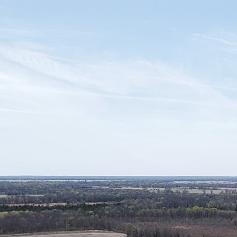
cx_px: 294
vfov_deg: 14.3
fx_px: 829
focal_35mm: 107
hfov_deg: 15.6
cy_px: 430
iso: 100
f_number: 1.8
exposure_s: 1/1000
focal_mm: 8.67
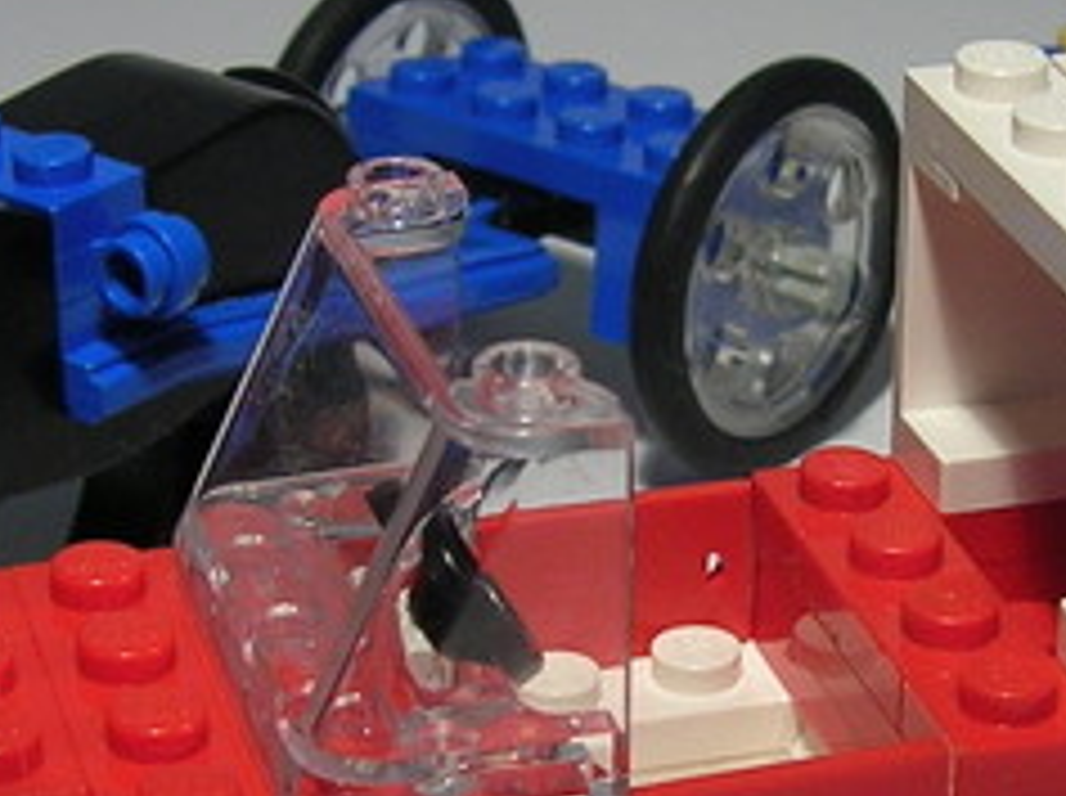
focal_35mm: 129
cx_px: 886
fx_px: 3967
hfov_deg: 15.2
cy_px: 443
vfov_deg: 11.5
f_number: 2.9
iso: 50
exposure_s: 1/46.5
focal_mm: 5.7
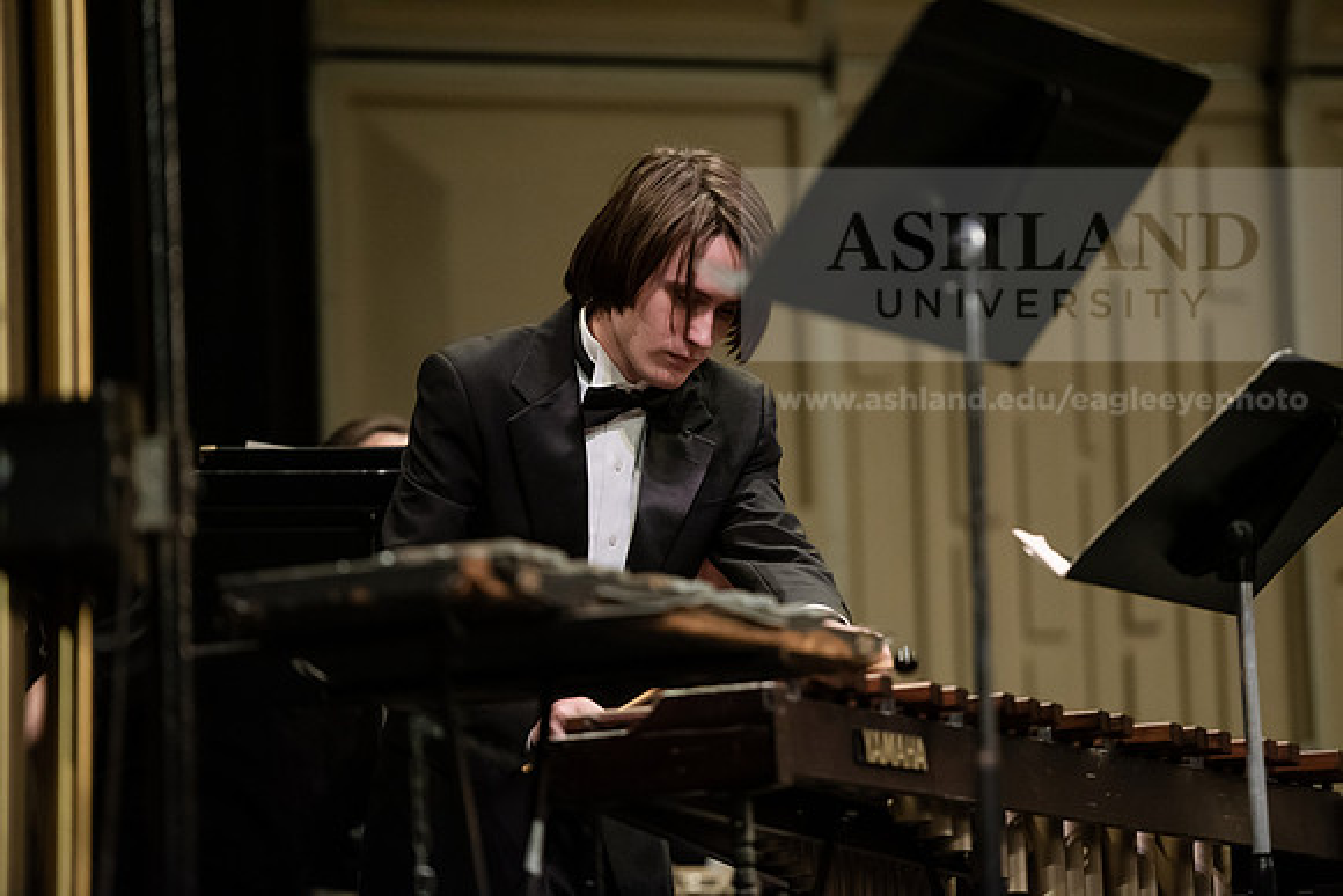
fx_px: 6343
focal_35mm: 170
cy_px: 448
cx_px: 672
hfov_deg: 12.1
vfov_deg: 8.1
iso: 4000
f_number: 2.8
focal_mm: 170
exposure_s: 1/200
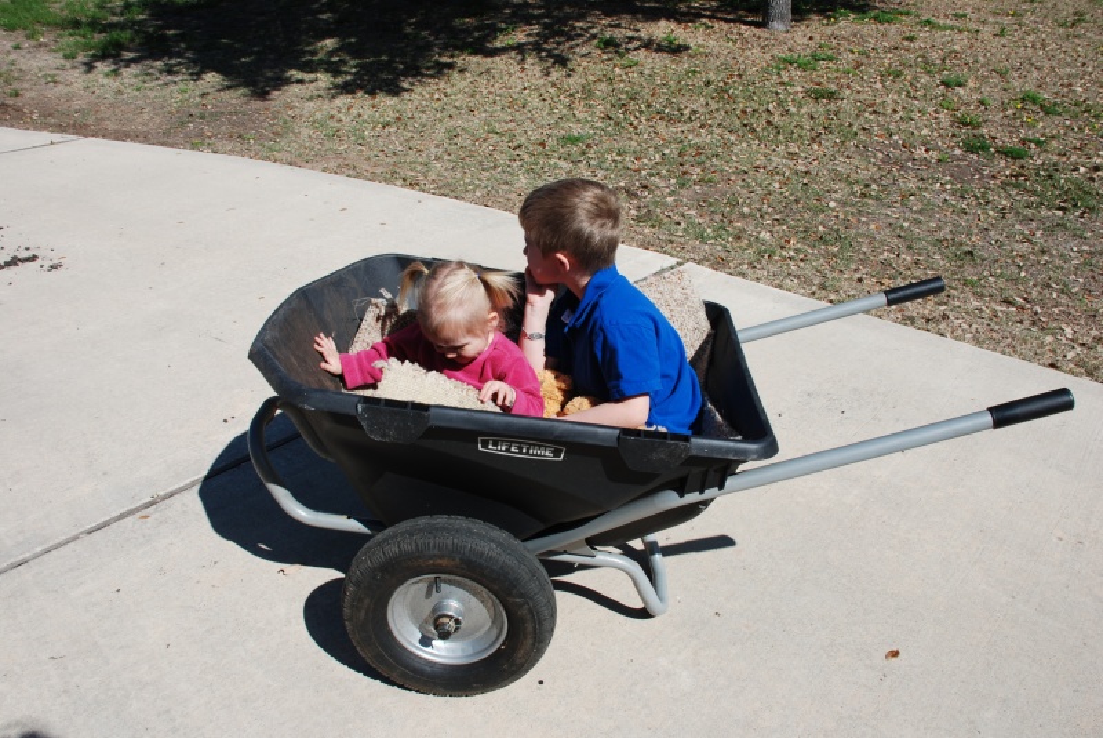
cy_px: 369
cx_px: 552
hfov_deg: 61.9
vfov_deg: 43.7
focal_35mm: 30
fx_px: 920
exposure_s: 1/250
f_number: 8
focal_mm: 20
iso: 100
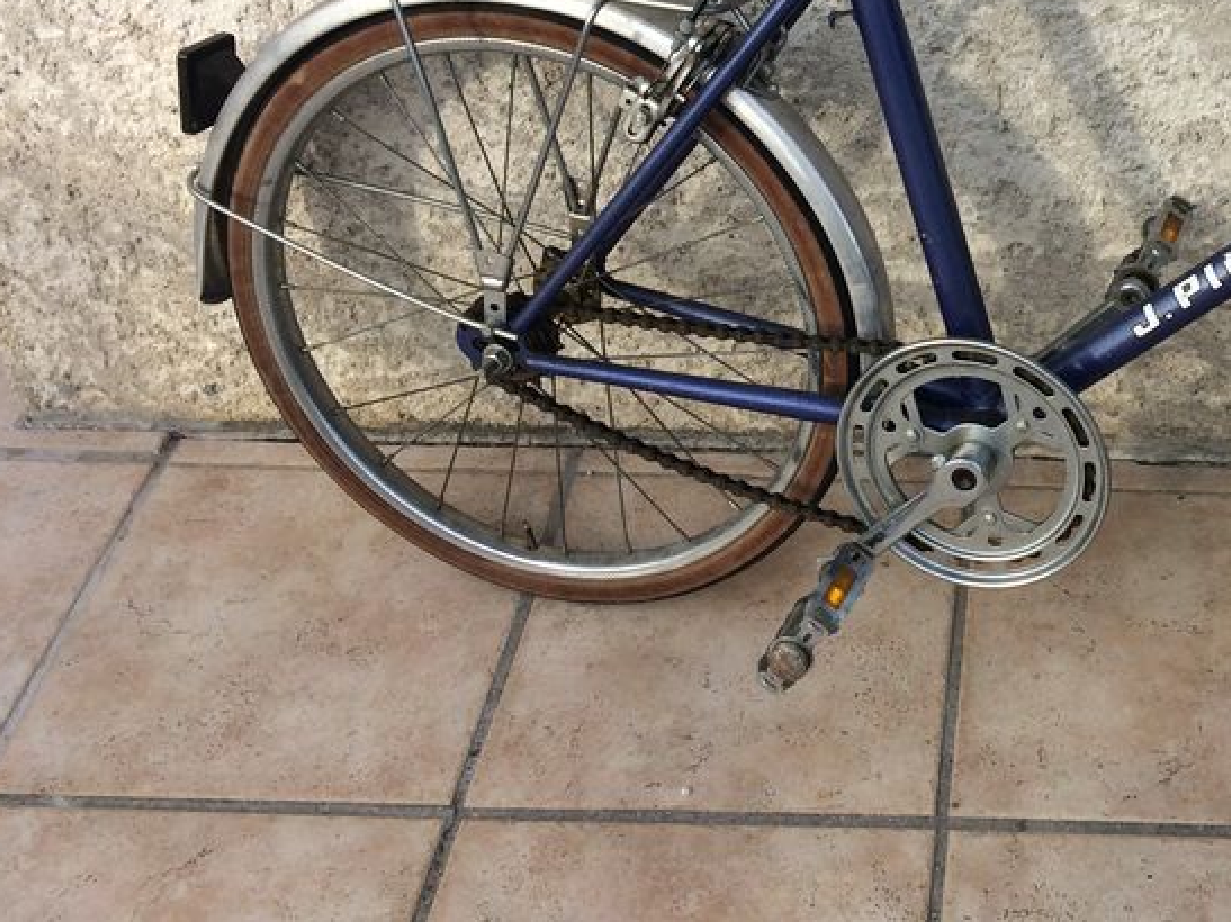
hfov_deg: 34.4
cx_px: 1078
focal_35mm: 53
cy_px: 184
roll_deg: -0.6
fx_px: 1884
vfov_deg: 27.0
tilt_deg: -34.9
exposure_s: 1/720
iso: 32
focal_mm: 4.15
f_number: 2.2
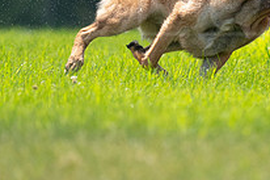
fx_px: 10401
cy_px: 15
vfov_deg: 1.0
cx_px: 263
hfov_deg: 1.5
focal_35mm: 1388
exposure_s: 1/4000
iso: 2000
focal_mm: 493
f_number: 6.3
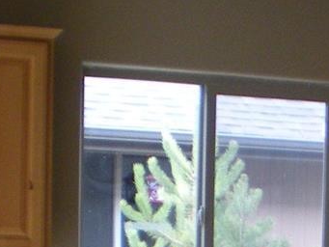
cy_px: 449
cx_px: 516
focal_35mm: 167
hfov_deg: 11.3
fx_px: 1588
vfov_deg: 8.5
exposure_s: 1/64.2
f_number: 3.1
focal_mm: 6.3
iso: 186
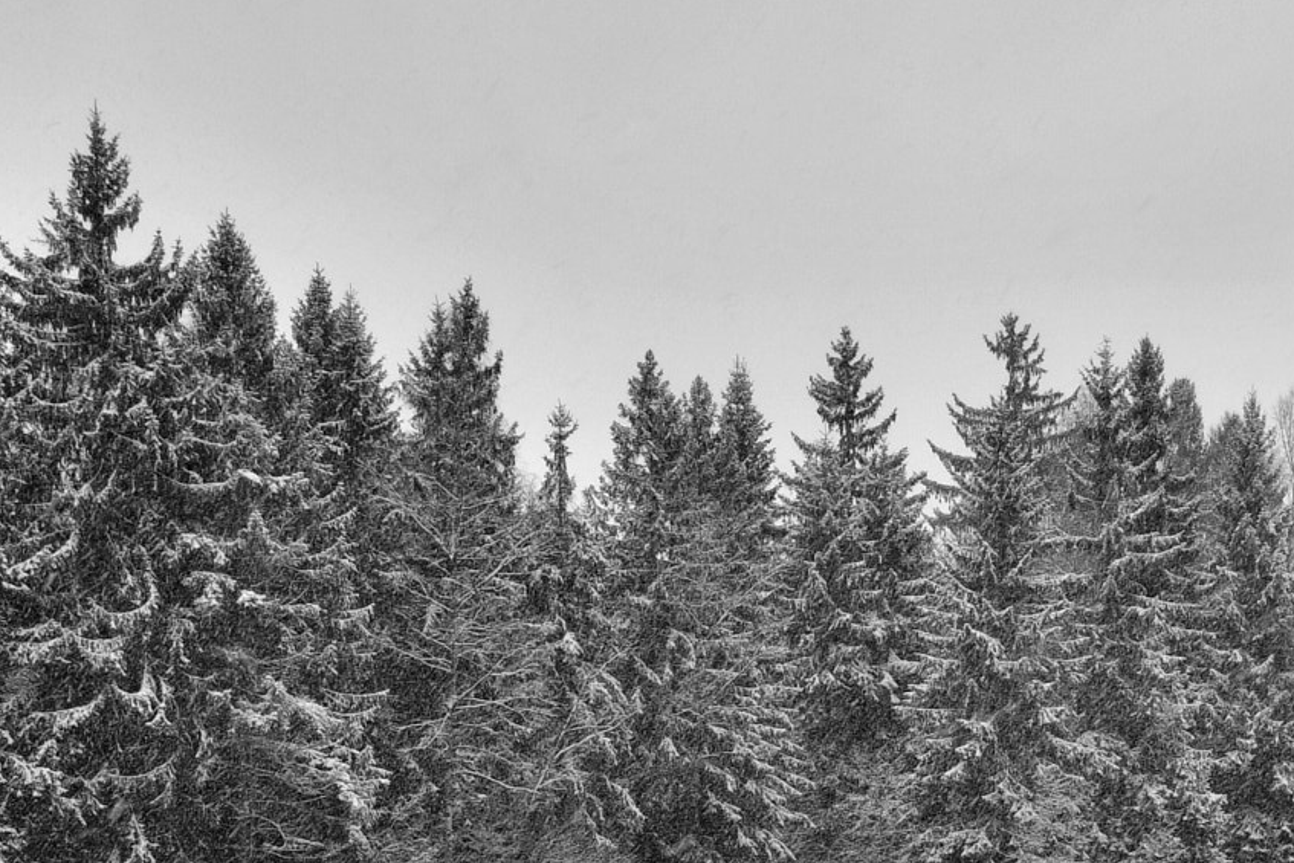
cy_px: 898
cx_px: 1387
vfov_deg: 15.4
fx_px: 3127
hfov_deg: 22.2
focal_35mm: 87
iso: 100
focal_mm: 24
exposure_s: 1/125
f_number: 8
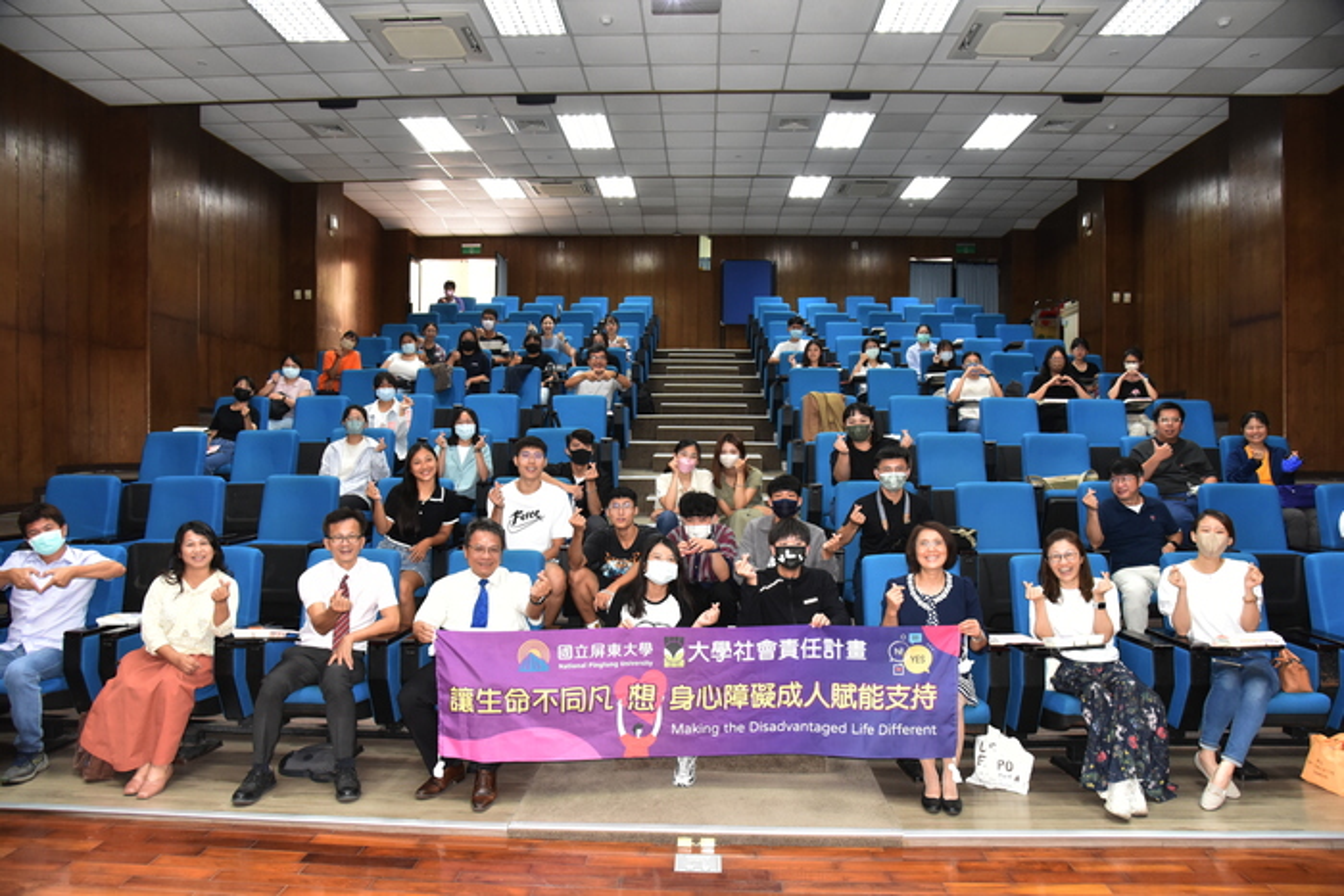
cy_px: 448
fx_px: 896
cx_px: 672
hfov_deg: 73.7
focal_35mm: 24
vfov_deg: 53.2
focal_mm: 24
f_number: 6.3
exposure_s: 1/60
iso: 2500
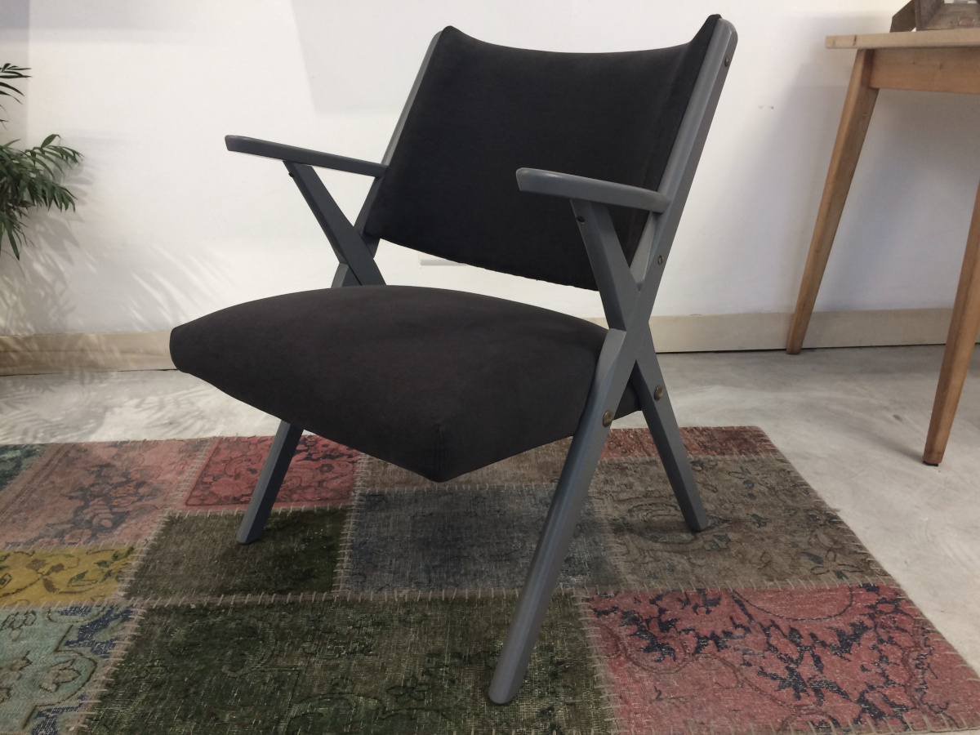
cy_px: 368
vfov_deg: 48.2
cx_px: 490
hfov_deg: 61.7
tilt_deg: -20.5
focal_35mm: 29
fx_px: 821
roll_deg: +1.0
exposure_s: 1/33
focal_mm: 4.15
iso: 125
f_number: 2.2
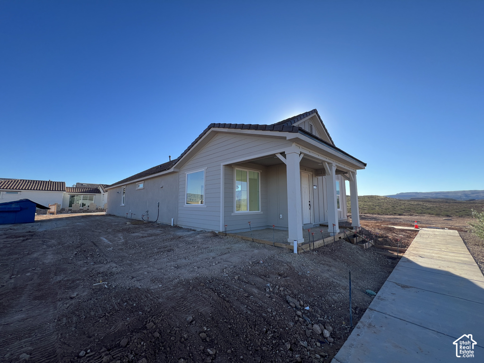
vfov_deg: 89.9
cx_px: 242
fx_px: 182
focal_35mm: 13
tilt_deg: +5.5
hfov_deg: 106.2
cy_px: 182
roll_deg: +0.3
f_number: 1.8
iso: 32
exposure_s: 1/861
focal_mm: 1.57
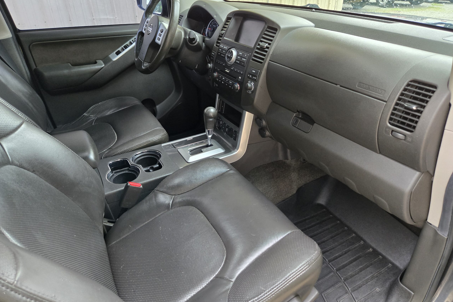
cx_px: 226
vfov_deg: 53.0
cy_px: 137
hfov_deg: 73.7
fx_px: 302
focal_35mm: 24
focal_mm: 5.4
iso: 400
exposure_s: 1/120
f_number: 1.8
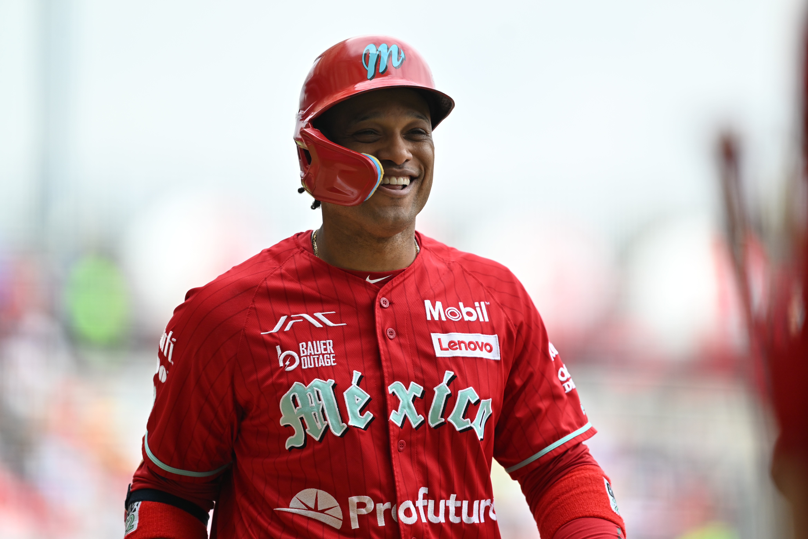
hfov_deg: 5.2
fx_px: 8977
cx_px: 404
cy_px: 270
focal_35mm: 400
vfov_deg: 3.4
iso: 400
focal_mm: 400
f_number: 2.8
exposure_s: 1/3200
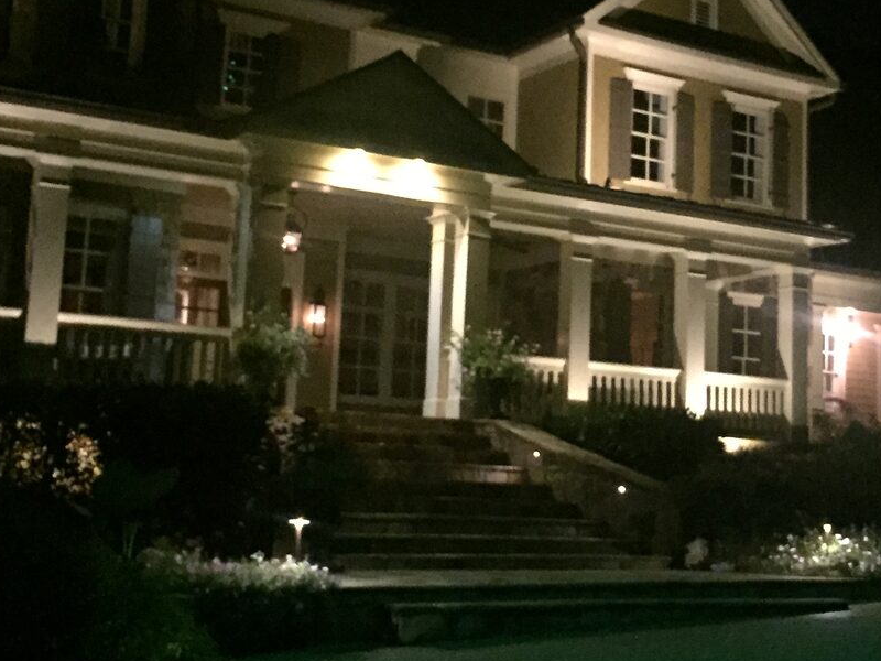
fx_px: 1476
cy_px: 270
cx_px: 621
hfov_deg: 32.8
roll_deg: -2.2
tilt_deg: +9.5
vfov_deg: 25.2
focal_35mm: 58
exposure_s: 1/15
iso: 1000
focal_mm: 4.15
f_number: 2.2
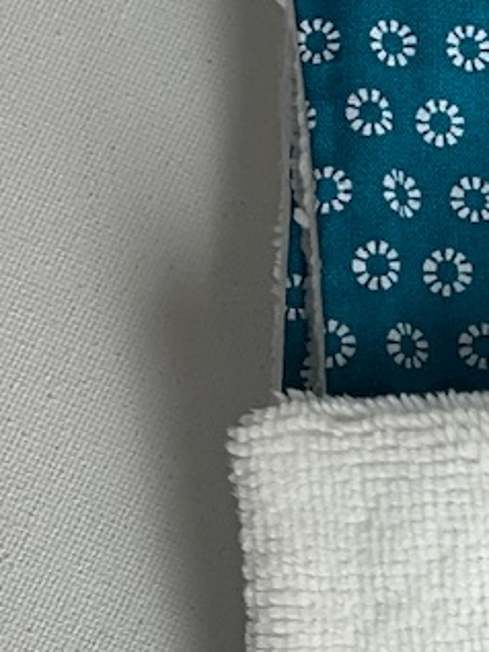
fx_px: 2202
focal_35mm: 117
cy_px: 588
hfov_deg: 12.2
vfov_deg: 16.6
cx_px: 705
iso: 16
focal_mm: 3
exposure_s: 1/182
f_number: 1.8
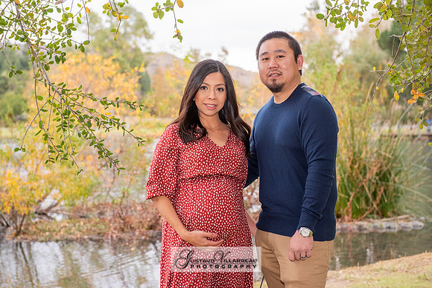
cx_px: 216
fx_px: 840
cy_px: 144
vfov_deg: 19.5
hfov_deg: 28.8
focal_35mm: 70
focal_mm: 70
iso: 800
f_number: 5
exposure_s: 1/125
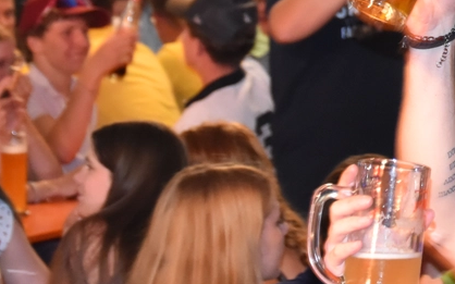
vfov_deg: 4.1
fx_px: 3942
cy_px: -23
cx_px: 713
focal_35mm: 318
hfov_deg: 6.5
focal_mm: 58
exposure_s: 1/60
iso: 1800
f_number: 5
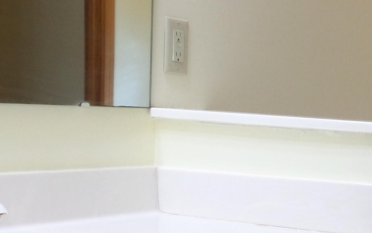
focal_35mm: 83
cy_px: 229
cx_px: 231
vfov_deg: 15.5
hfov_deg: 24.9
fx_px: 841
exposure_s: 1/30
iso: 200
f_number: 3.2
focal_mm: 4
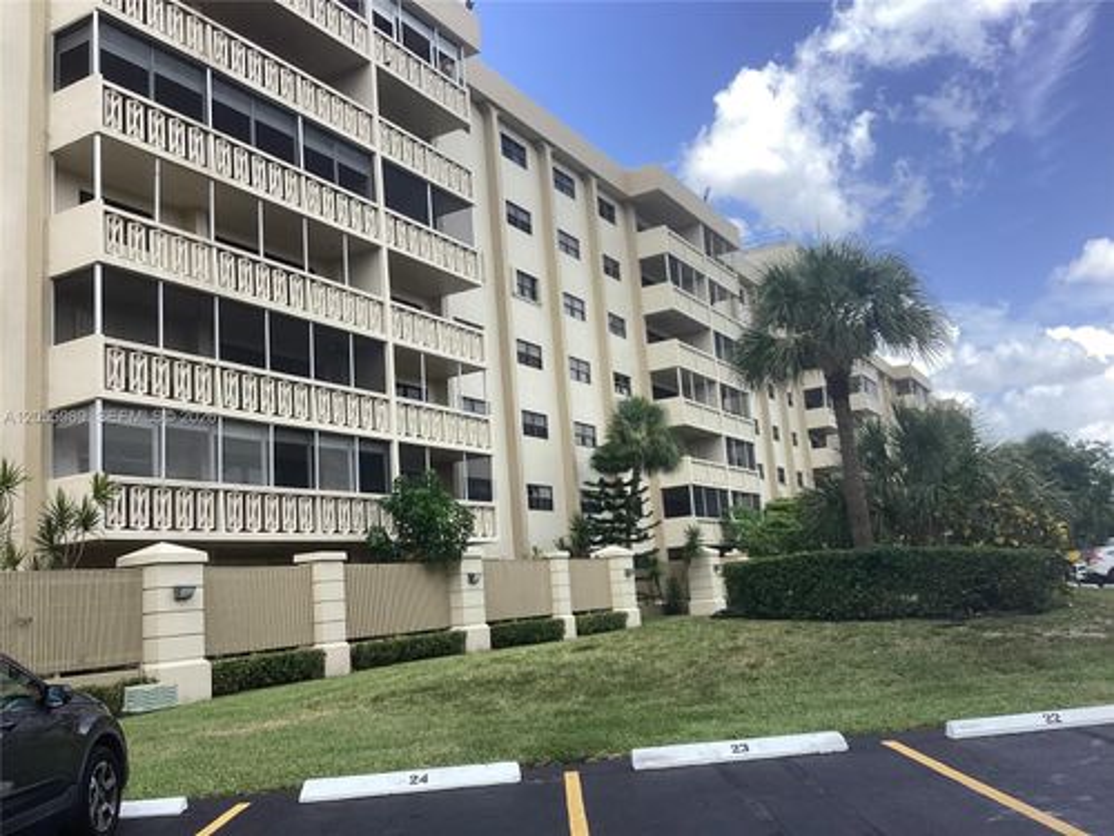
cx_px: 557
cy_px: 418
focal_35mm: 31
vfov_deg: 45.4
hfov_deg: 58.4
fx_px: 998
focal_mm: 3.3
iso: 25
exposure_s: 1/806
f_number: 2.4
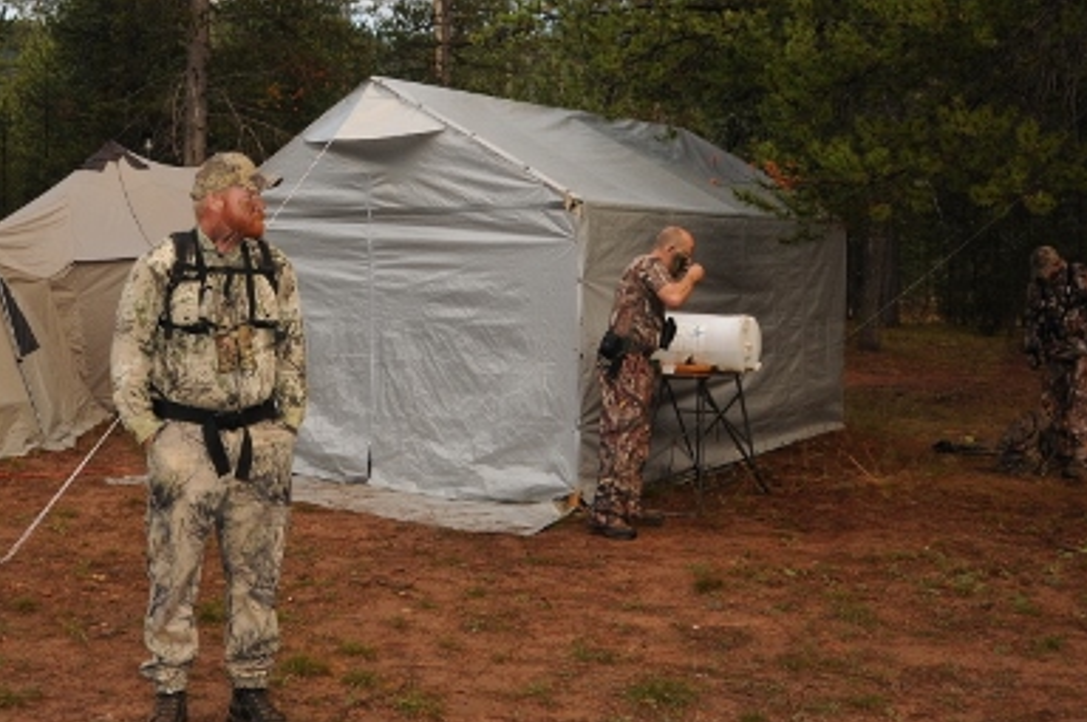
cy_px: 236
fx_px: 1357
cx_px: 314
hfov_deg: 42.7
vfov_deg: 29.6
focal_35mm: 45
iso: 320
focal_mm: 18
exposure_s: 1/100
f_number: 4
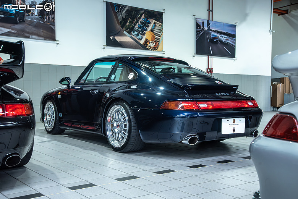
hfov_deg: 46.4
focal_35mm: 42
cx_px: 149
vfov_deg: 31.9
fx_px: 348
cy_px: 100
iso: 2000
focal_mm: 42
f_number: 4
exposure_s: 1/50
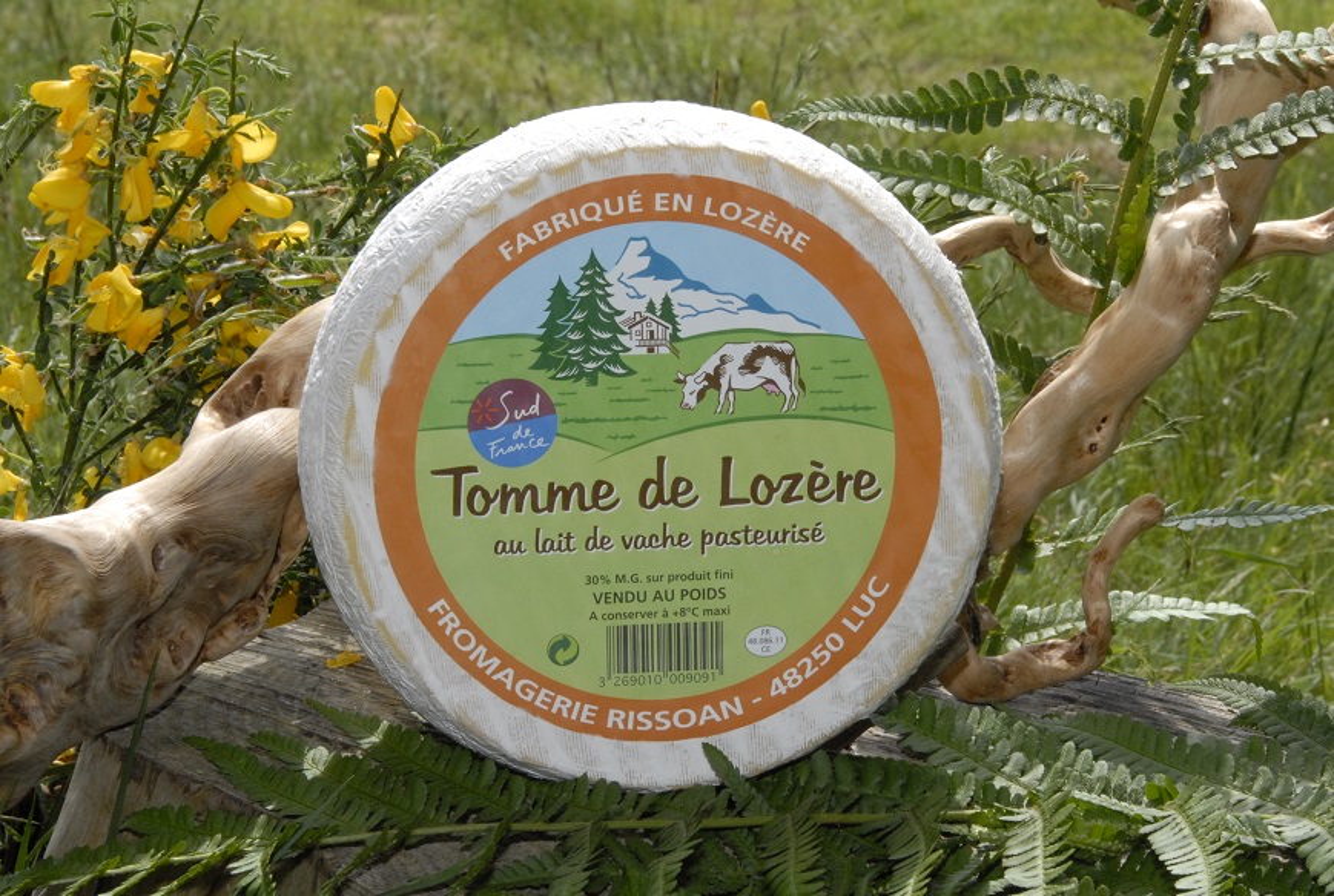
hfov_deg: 17.0
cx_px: 667
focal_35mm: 120
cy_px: 448
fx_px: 4457
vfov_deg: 11.5
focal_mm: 80
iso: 800
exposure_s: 1/125
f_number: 22
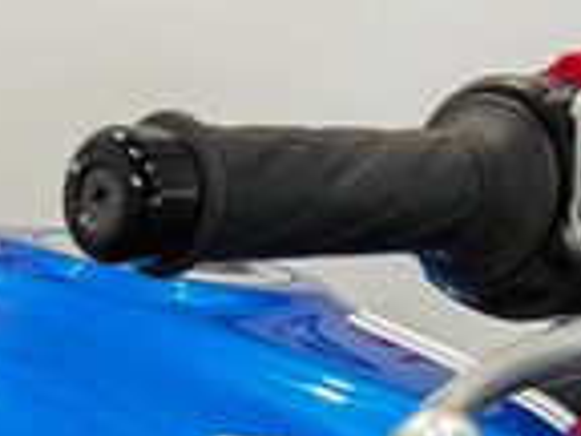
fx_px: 1796
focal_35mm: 107
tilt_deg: -32.5
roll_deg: +2.6
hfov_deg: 17.8
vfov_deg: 12.8
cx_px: -32
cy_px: 735
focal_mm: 6.76
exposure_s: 1/50
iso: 640
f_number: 1.78
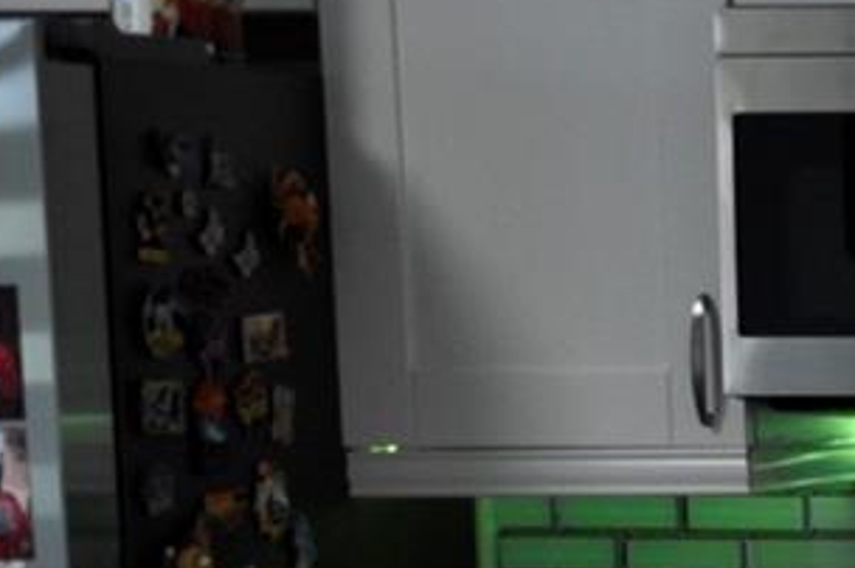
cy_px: 821
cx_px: 1938
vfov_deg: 6.8
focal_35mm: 198
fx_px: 4689
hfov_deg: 9.5
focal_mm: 25
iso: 400
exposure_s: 1/60
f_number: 4
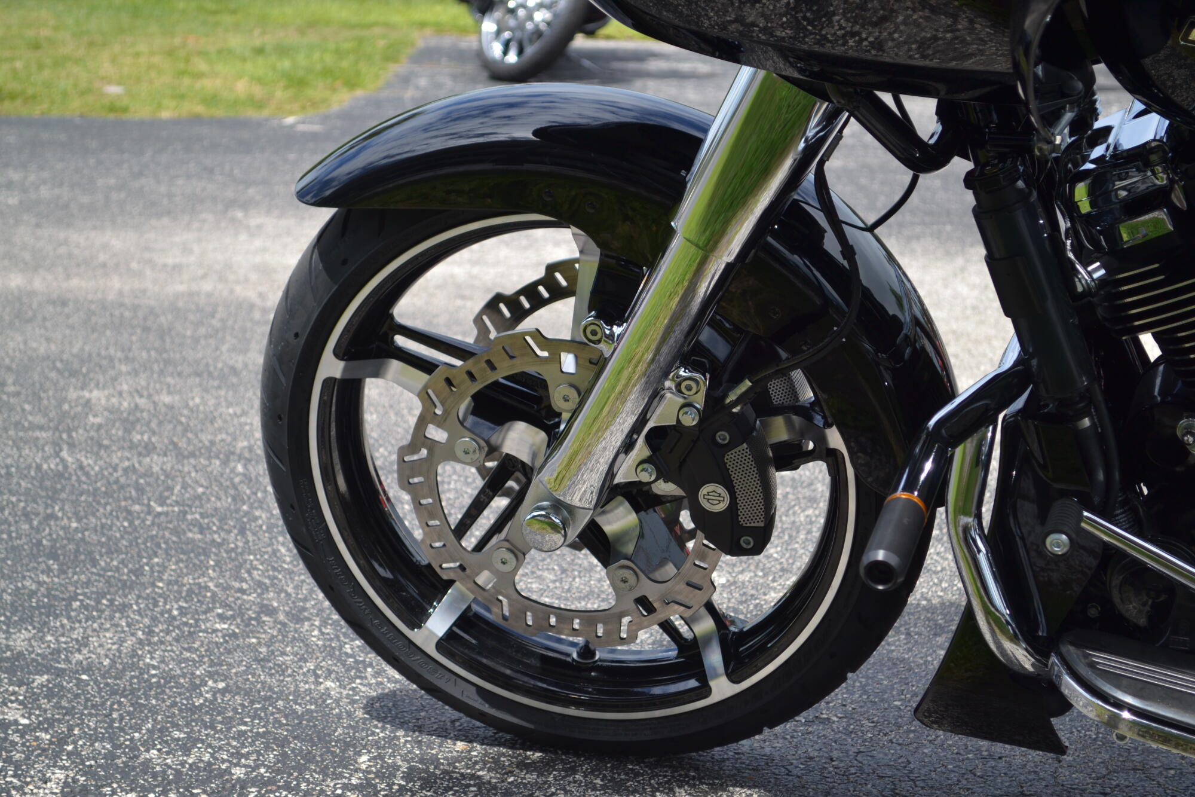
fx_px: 2489
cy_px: 398
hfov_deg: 27.0
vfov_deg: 18.2
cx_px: 598
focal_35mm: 75
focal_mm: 50
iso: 100
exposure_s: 1/320
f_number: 5.6
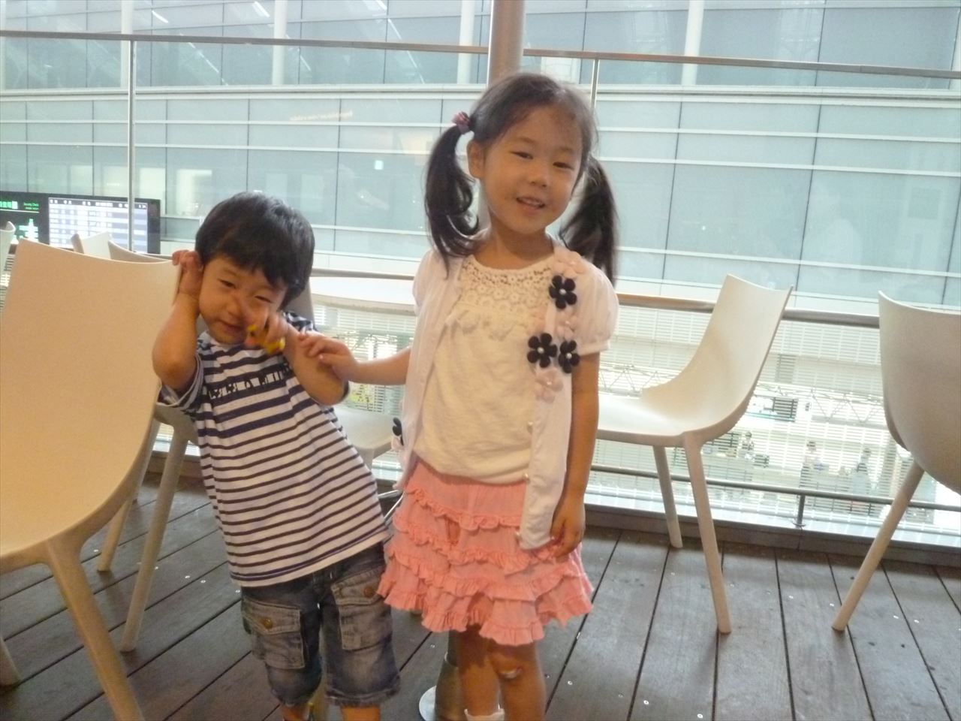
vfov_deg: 54.9
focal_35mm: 25
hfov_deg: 69.4
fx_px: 694
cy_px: 360
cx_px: 480
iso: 800
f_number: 2.8
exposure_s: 1/30
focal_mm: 4.5
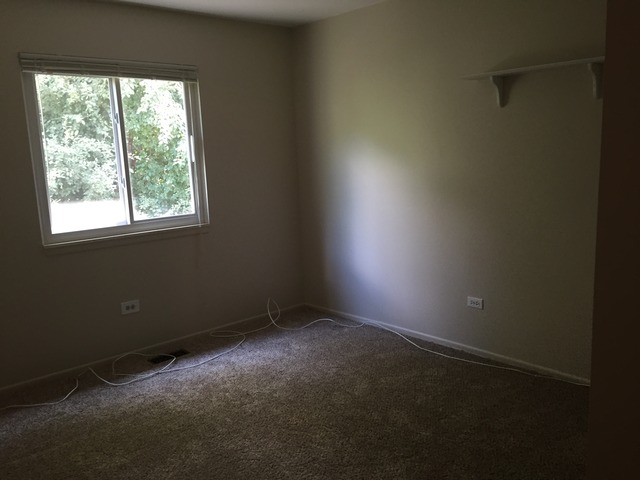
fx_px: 536
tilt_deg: -9.5
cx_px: 320
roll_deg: +0.4
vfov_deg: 48.2
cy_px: 240
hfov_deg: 61.7
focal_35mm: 29
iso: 125
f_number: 2.2
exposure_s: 1/30
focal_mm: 4.15
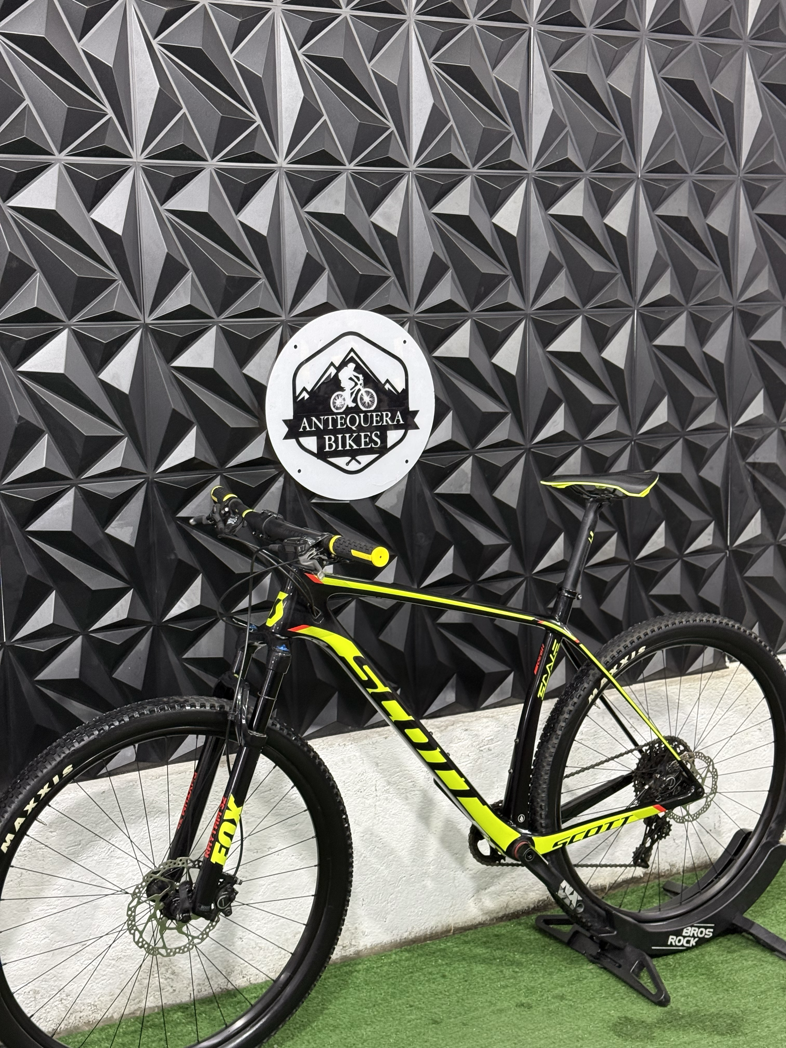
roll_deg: +0.4
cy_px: 524
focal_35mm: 48
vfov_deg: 39.7
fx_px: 1453
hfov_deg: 30.3
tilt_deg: -8.9
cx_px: 393
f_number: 1.78
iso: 200
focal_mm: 6.76
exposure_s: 1/60
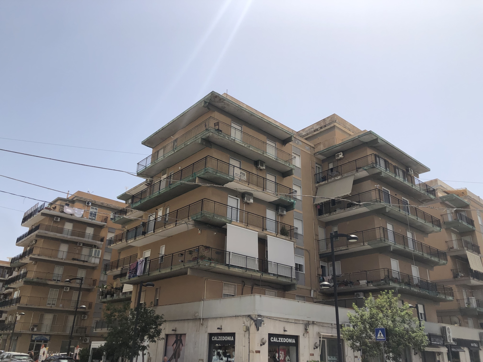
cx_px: 242
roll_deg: -3.4
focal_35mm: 28
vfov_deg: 49.7
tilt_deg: +24.8
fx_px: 391
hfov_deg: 63.4
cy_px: 181
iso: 20
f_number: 1.8
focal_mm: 3.99
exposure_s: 1/2825
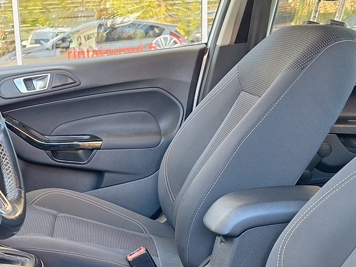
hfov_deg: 33.4
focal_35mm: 56
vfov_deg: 26.0
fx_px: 576
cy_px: 182
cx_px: 75
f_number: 1.8
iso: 80
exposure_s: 1/50
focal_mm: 5.54
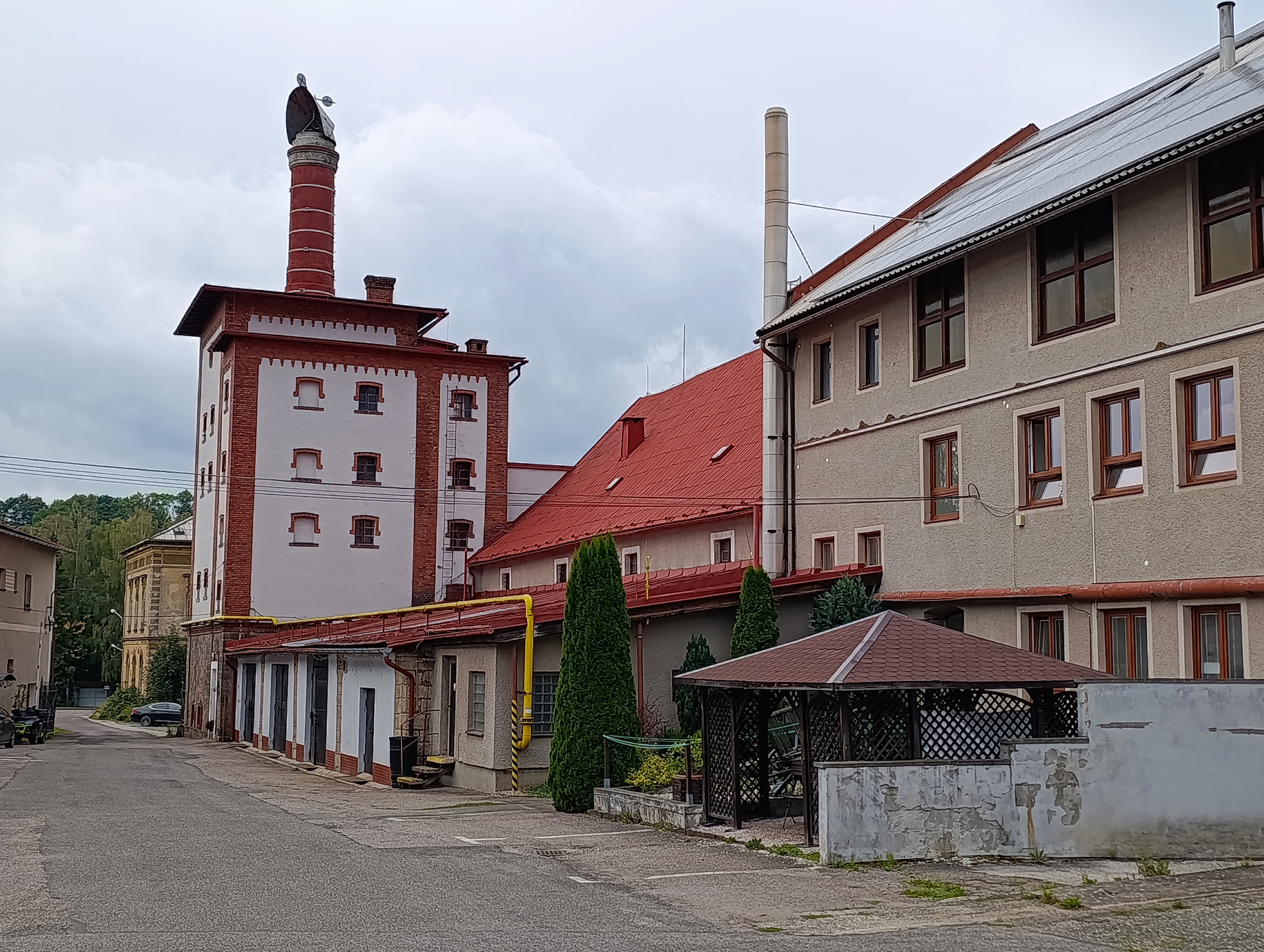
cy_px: 476
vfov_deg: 35.2
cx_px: 632
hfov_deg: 45.7
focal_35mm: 41
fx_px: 1499
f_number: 1.65
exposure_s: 1/565
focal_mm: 6.11
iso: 50
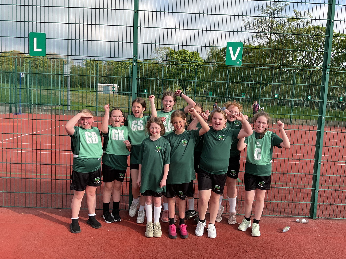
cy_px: 130
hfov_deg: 61.7
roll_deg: -0.6
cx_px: 173
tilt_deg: -3.3
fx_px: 290
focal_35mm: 29
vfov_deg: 48.2
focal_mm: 3
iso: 16
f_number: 1.8
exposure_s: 1/1121
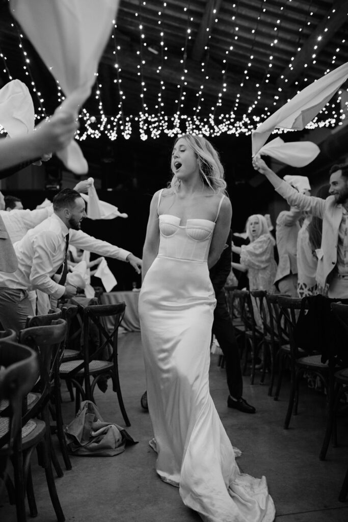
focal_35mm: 35
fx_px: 507
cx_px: 174
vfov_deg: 54.4
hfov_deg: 37.9
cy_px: 261
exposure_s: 1/250
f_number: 2.2
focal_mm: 35
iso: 6400
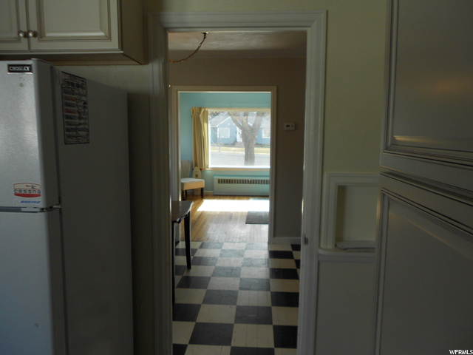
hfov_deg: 67.3
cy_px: 178
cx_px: 236
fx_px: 355
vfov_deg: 53.1
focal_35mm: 26
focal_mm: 4.6
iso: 80
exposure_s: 1/125
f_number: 3.2
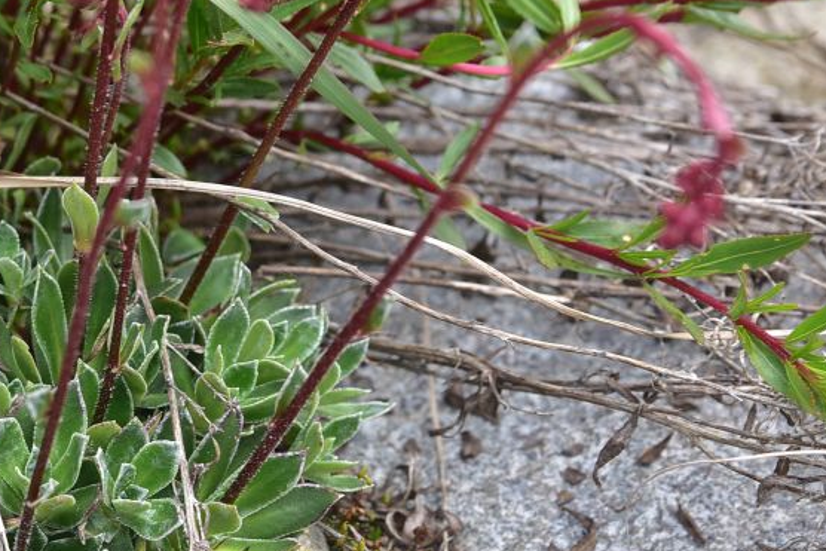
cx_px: 159
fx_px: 3006
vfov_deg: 10.5
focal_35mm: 131
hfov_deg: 15.5
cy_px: 323
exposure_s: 1/125
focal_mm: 56
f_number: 7.1
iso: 160
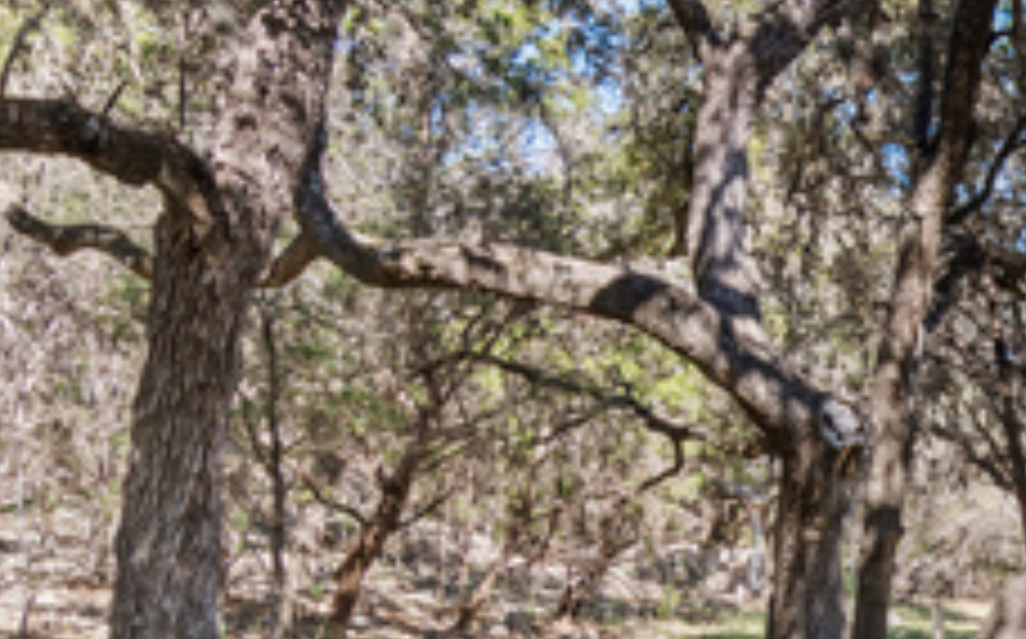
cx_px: 1431
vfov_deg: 19.5
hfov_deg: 25.8
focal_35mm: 64
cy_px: 646
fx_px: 1800
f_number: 14
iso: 200
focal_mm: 15
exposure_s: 1/6
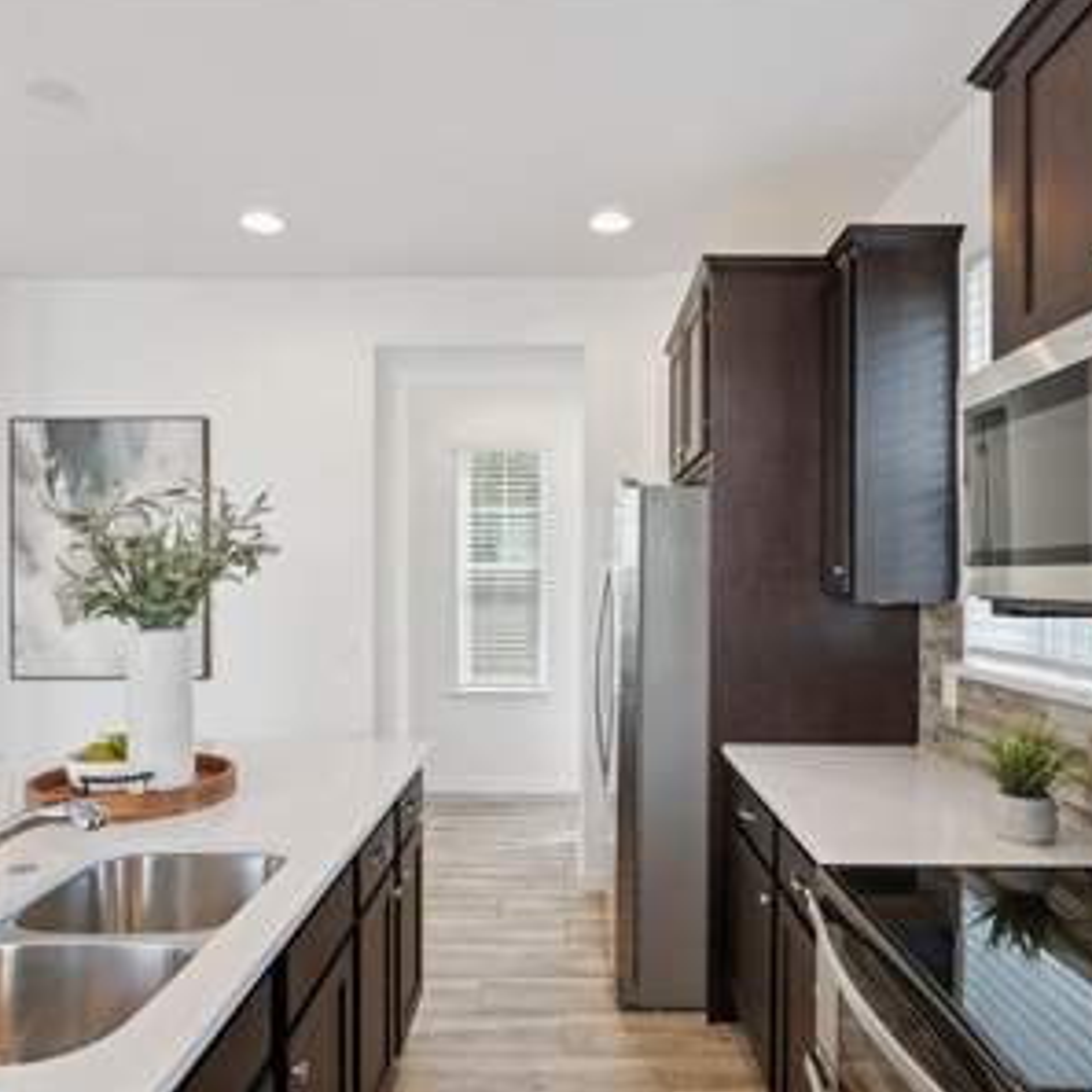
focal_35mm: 22
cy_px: 566
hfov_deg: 69.6
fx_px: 785
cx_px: 555
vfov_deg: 69.6
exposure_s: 1/125
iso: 3200
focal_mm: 16
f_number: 9
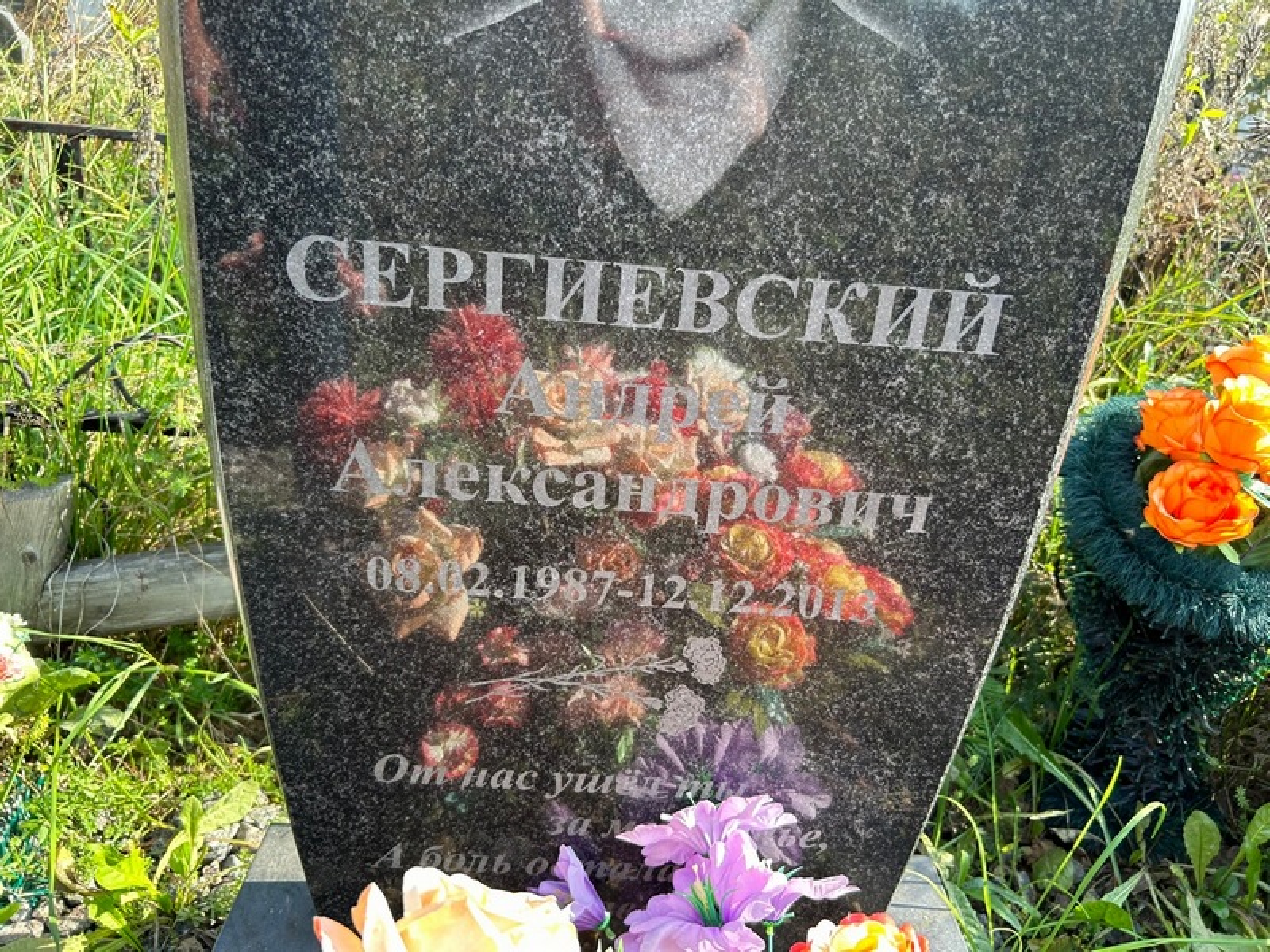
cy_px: 476
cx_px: 635
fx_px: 954
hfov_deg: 67.3
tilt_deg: -23.1
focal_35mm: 26
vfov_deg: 53.1
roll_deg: -4.7
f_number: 1.5
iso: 40
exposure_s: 1/279
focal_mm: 5.7
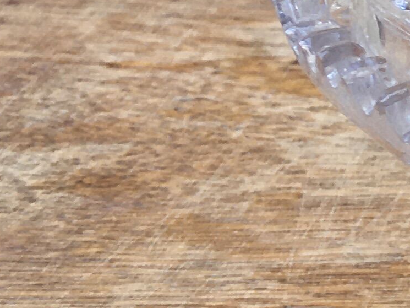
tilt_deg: -19.3
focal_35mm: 157
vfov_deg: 9.3
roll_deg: -1.1
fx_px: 1860
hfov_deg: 10.8
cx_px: 970
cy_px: -91
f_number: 2.2
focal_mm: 4.15
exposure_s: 1/50
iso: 25
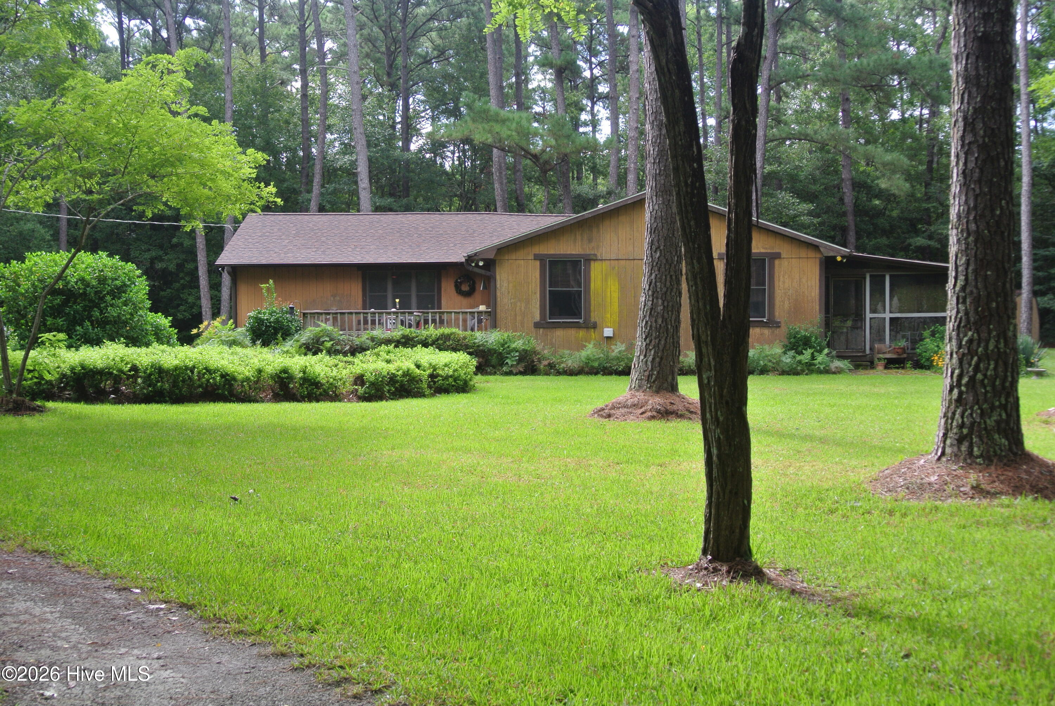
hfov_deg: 41.9
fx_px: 1379
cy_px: 353
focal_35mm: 47
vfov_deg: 28.7
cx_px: 528
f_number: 4.5
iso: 100
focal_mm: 17.5
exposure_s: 1/125
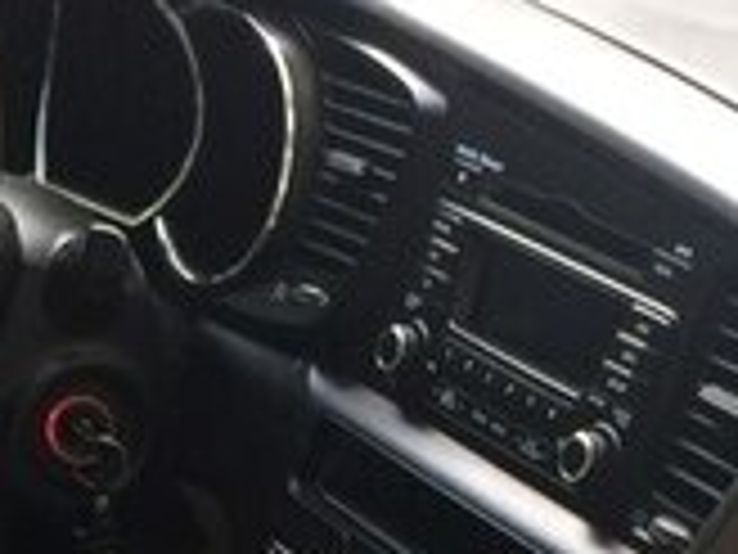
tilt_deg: -34.1
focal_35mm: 117
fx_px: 2494
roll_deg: -2.0
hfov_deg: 16.8
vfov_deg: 11.8
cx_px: 261
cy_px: 953
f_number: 2.2
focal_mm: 4.15
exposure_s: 1/33
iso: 50
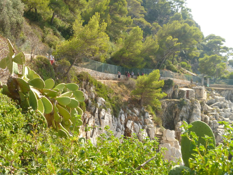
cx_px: 116
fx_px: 236
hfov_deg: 52.6
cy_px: 88
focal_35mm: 35
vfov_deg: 40.7
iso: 80
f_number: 3.5
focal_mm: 6.3
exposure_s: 1/200
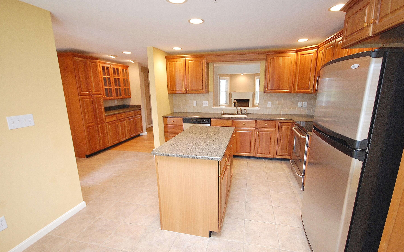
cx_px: 206
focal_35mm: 16
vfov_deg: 71.2
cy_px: 129
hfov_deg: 97.8
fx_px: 176
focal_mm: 10
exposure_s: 1/30
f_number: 4
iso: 800
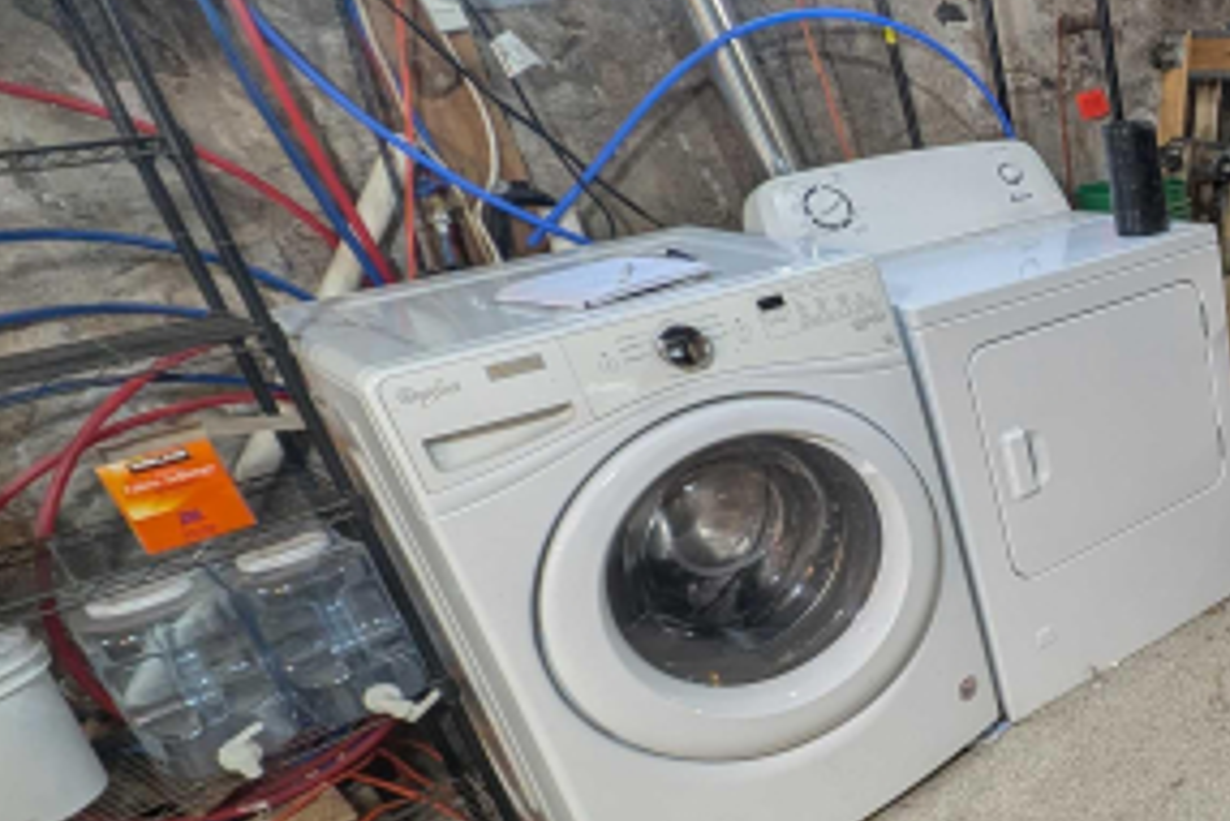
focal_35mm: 29
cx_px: 1350
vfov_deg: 44.9
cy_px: 477
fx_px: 991
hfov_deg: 46.8
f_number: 1.95
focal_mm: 2.23
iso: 122
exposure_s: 1/60
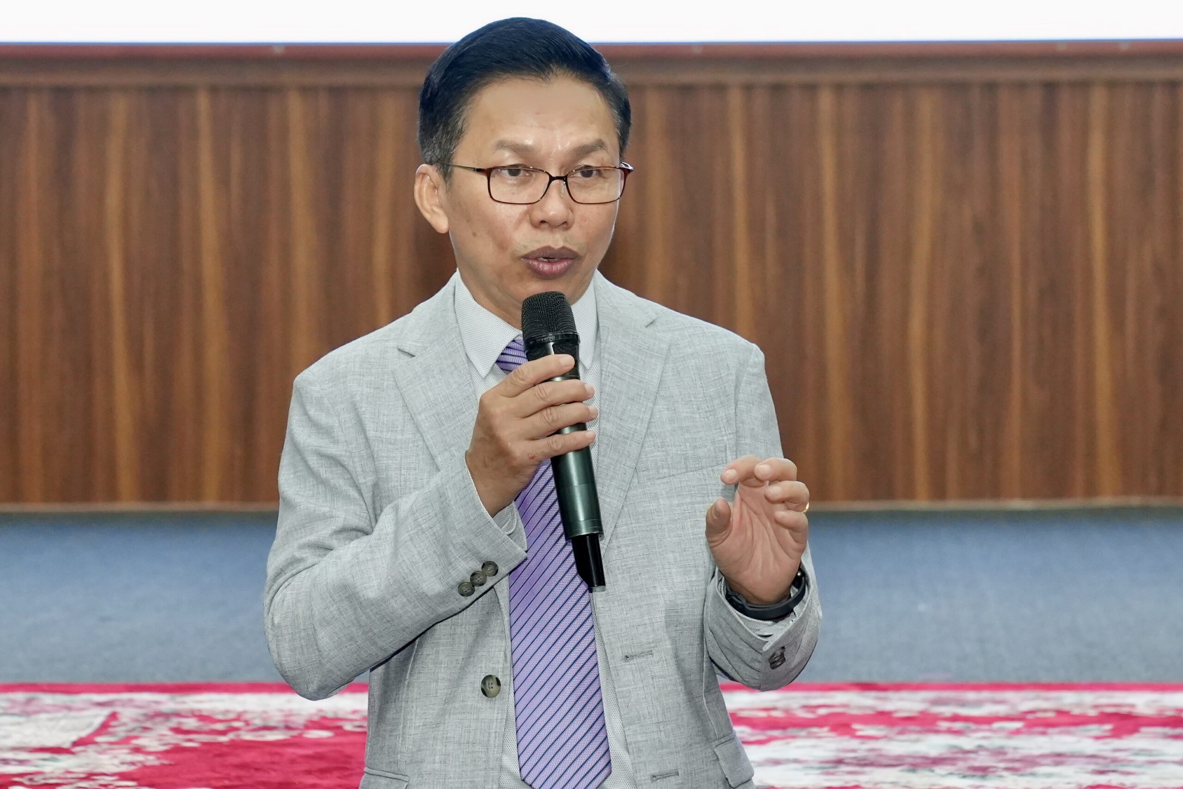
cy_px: 394
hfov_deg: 28.8
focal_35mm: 70
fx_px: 2300
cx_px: 592
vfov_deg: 19.5
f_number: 4
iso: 2000
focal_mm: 70
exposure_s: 1/160
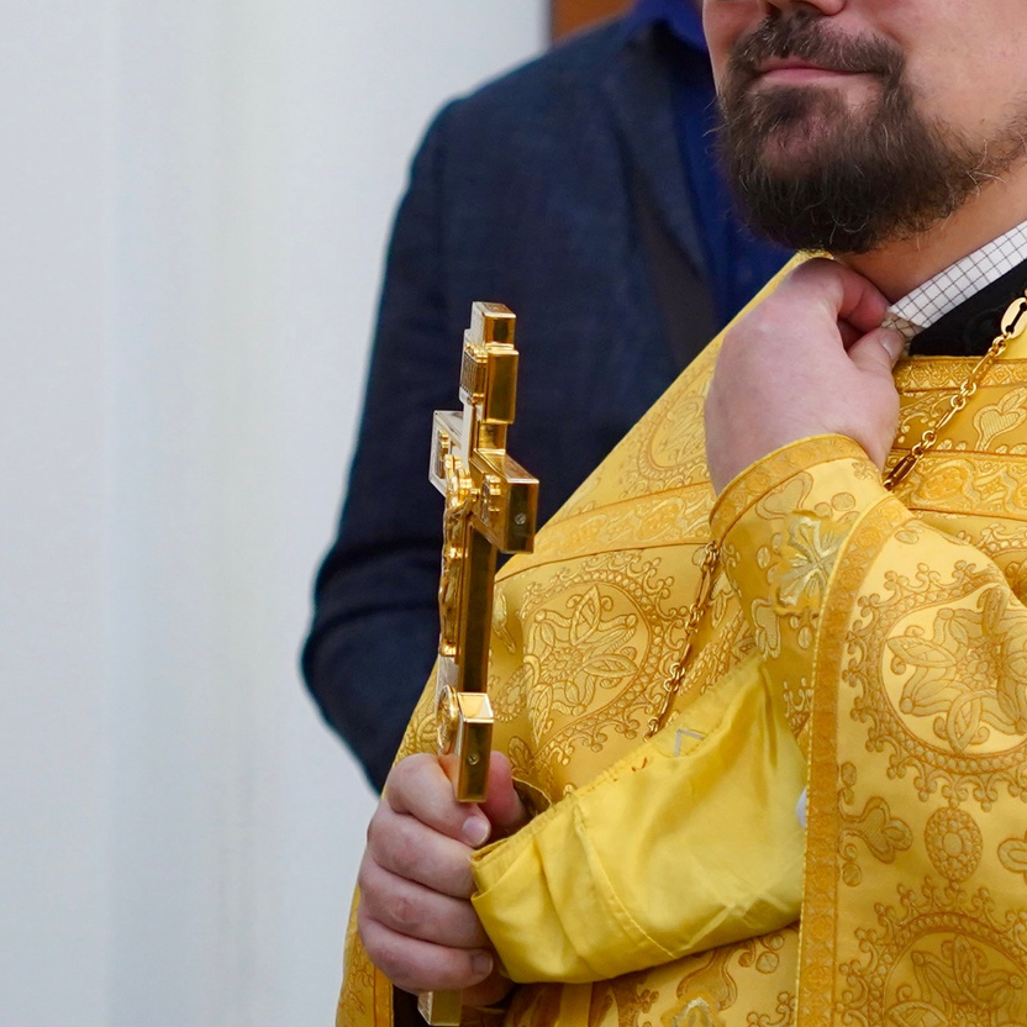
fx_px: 6143
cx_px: 874
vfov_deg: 9.6
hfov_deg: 9.5
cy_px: 360
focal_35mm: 183
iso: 1600
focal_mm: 70
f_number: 2.8
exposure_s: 1/160
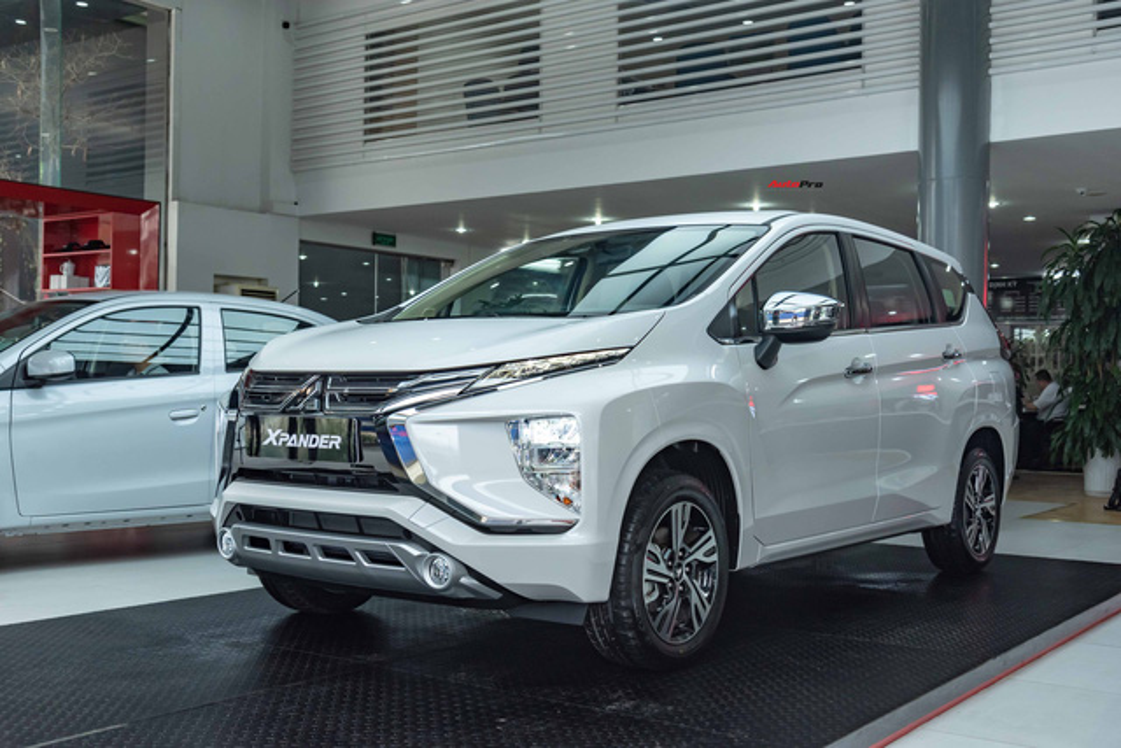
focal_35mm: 38
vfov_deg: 35.1
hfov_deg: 50.7
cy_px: 374
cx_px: 560
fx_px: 1183
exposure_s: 1/160
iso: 800
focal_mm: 38
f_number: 5.6
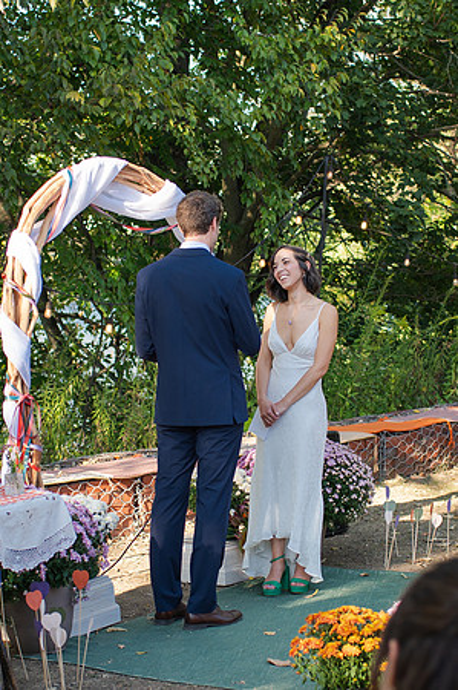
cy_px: 379
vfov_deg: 25.3
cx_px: 220
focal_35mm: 80
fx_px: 1532
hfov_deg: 17.0
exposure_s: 1/800
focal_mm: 35
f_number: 3.2
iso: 250
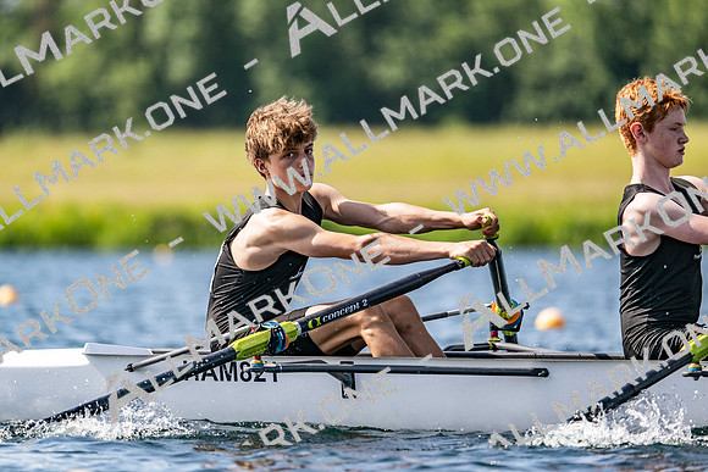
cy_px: 236
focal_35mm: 400
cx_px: 354
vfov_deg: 3.4
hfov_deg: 5.2
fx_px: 7868
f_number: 4.5
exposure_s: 1/2500
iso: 320
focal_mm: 400
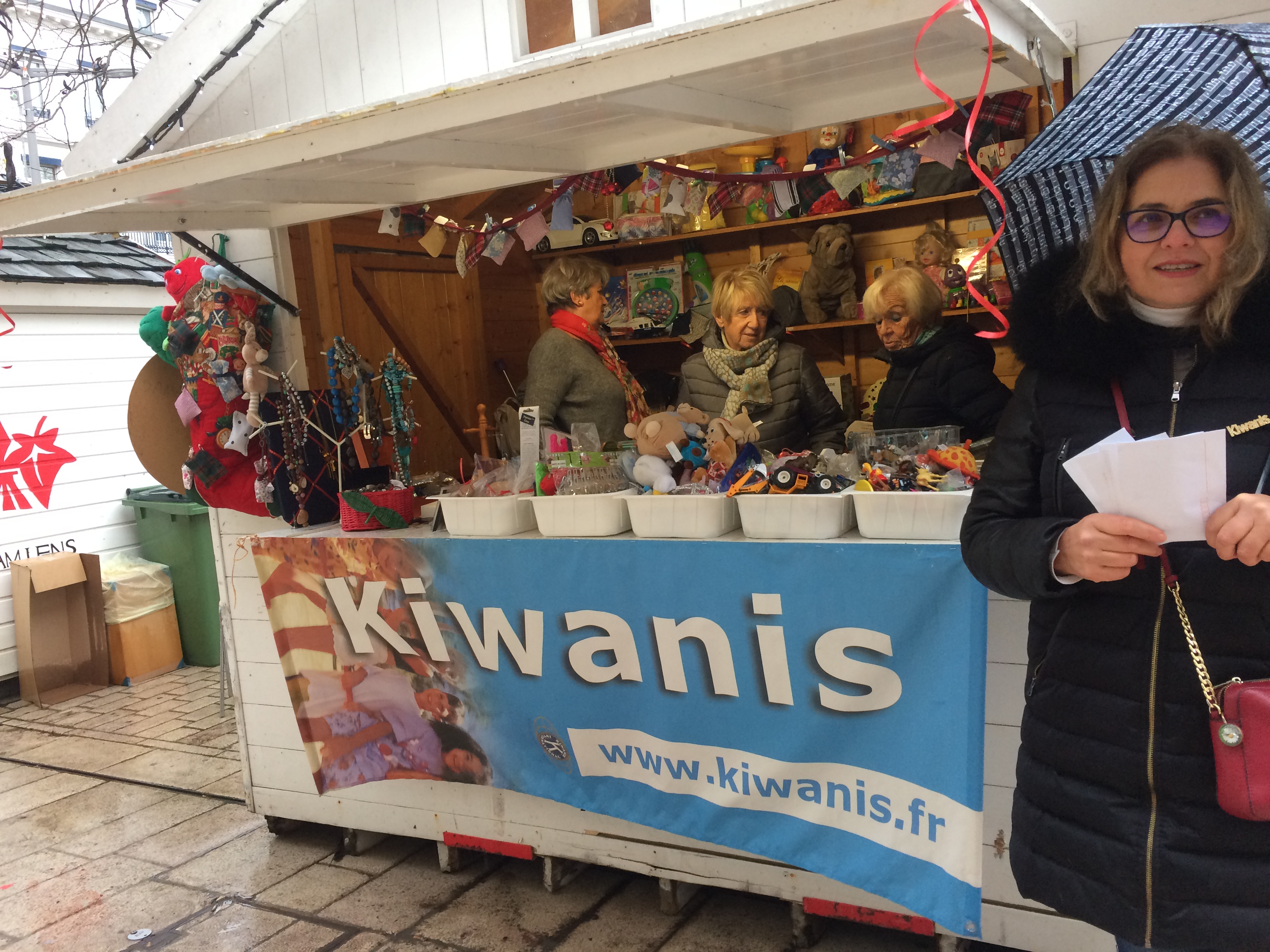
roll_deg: +4.4
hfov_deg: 61.7
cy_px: 476
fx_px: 1064
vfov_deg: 48.2
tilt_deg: -5.3
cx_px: 635
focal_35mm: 29
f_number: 2.2
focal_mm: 4.15
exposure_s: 1/33
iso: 64
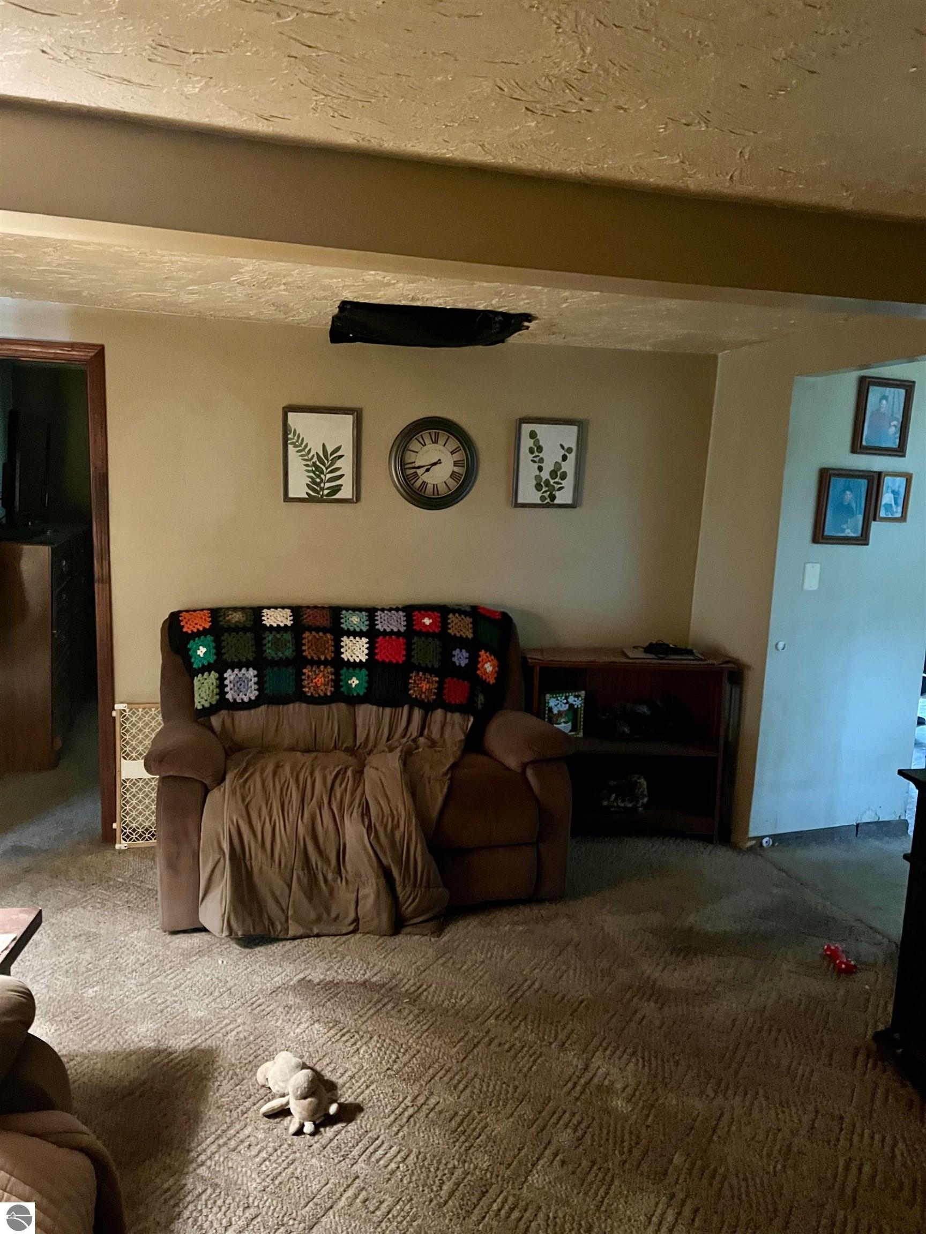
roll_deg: -1.9
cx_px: 463
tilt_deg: -8.4
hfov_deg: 53.1
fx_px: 927
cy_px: 617
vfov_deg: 67.3
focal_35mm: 26
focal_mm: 5.7
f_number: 1.5
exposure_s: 1/30
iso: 1000
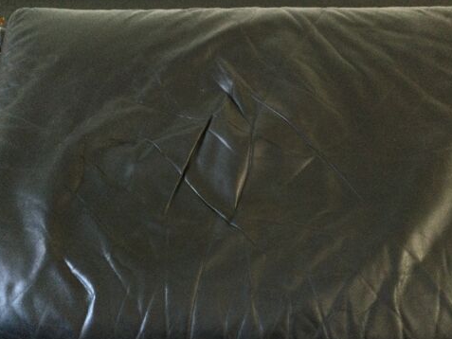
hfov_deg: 47.8
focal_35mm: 39
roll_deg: +0.7
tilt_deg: -42.5
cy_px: 210
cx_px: 232
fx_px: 509
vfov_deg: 36.6
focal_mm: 3.3
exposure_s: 1/25
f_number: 2.4
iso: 200
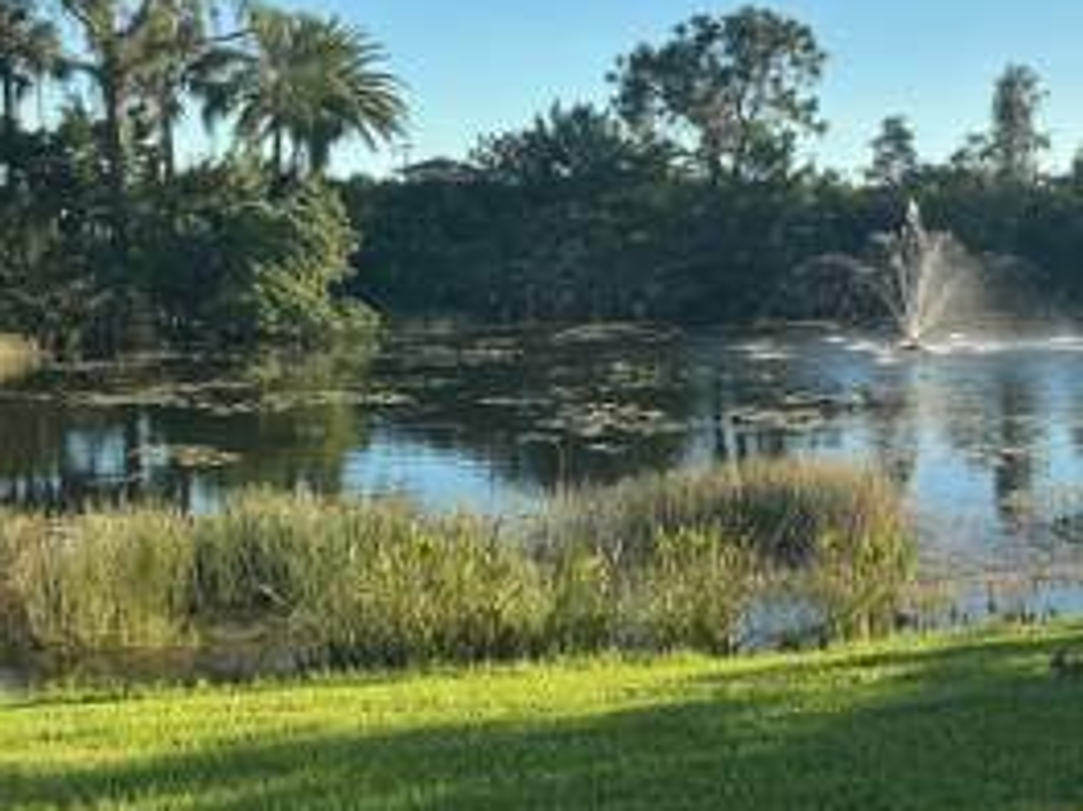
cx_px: 918
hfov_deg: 34.7
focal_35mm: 53
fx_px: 1657
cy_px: 399
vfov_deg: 27.5
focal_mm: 3
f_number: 1.8
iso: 25
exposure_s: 1/1377
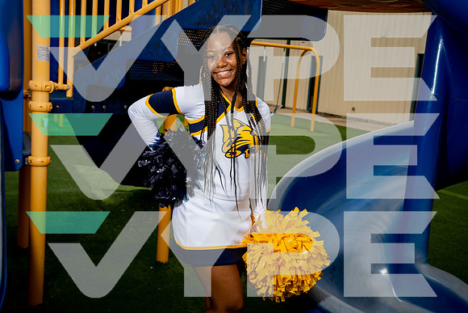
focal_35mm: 42
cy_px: 156
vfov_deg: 31.9
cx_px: 234
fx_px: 546
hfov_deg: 46.4
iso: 100
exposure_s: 1/250
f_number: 5.6
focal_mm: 42
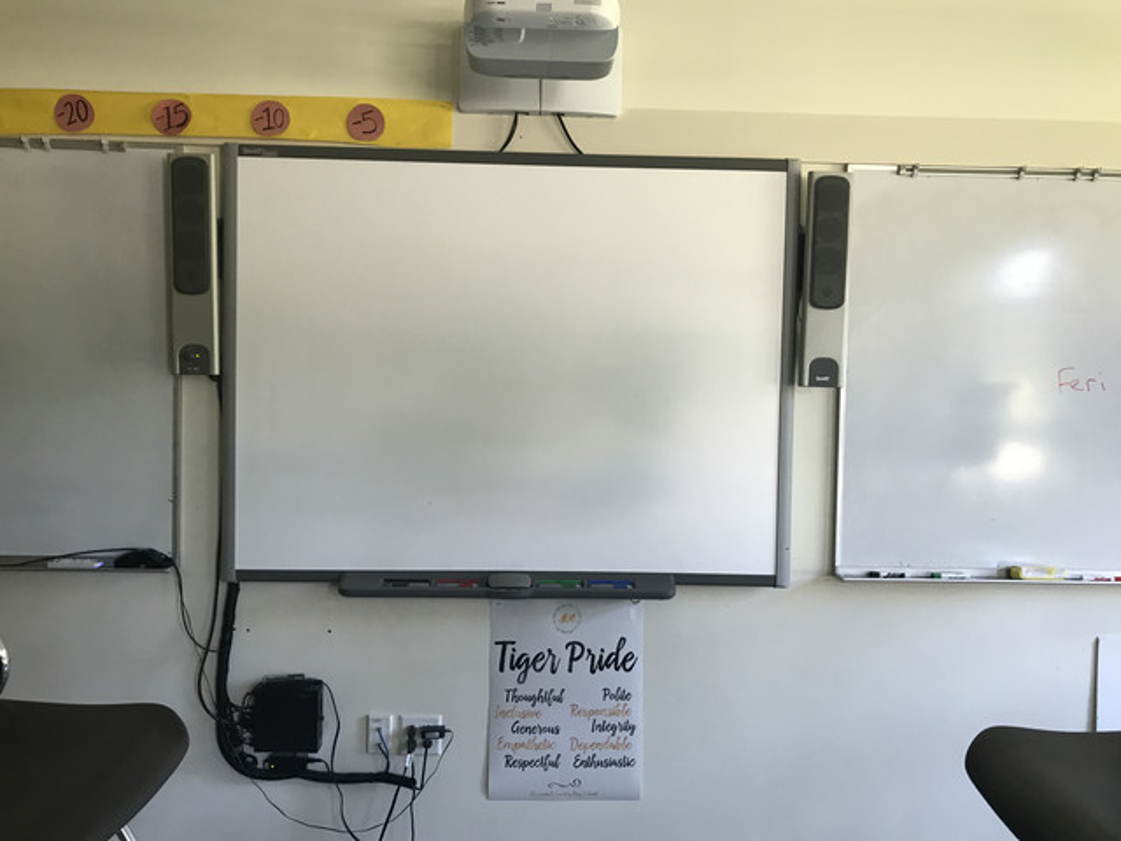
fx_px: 907
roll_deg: -1.3
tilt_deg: -0.8
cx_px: 560
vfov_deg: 49.7
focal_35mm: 28
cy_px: 420
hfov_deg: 63.4
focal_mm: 3.99
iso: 40
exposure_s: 1/24
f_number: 1.8
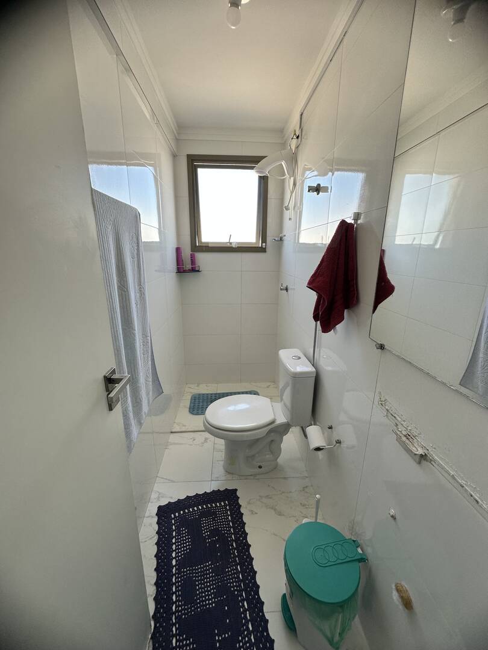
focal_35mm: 14
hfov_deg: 85.7
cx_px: 244
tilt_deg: -15.3
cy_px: 325
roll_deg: -0.8
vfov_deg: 102.1
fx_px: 263
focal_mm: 2.22
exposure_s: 1/99
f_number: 2.2
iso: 64
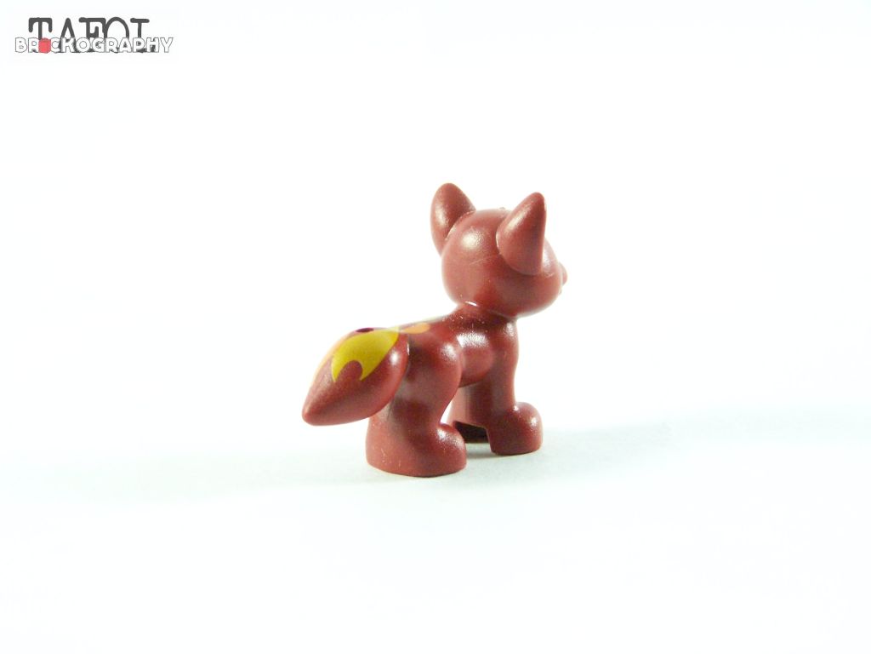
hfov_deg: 18.7
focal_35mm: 105
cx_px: 436
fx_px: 2642
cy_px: 327
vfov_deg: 14.1
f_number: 3.6
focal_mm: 17.5
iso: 400
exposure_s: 1/60
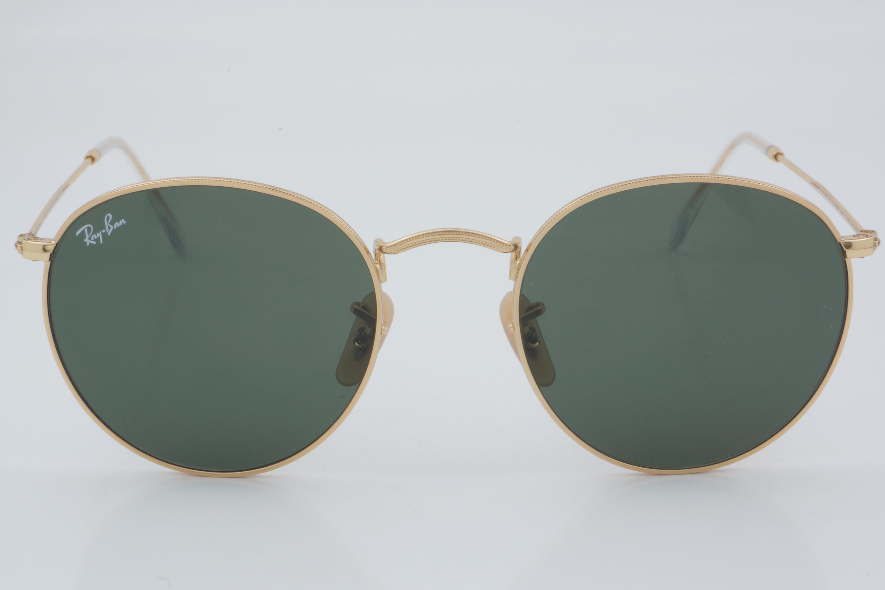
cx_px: 442
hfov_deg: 24.6
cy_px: 295
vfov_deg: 16.6
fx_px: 2028
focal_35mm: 82
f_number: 32
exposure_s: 1/3
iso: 100
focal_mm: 55
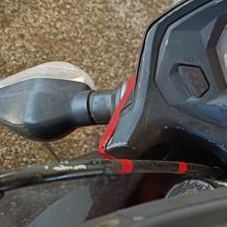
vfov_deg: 26.9
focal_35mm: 64
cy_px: 112
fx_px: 475
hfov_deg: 24.1
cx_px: 282
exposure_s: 1/120
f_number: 1.8
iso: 220
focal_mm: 4.81
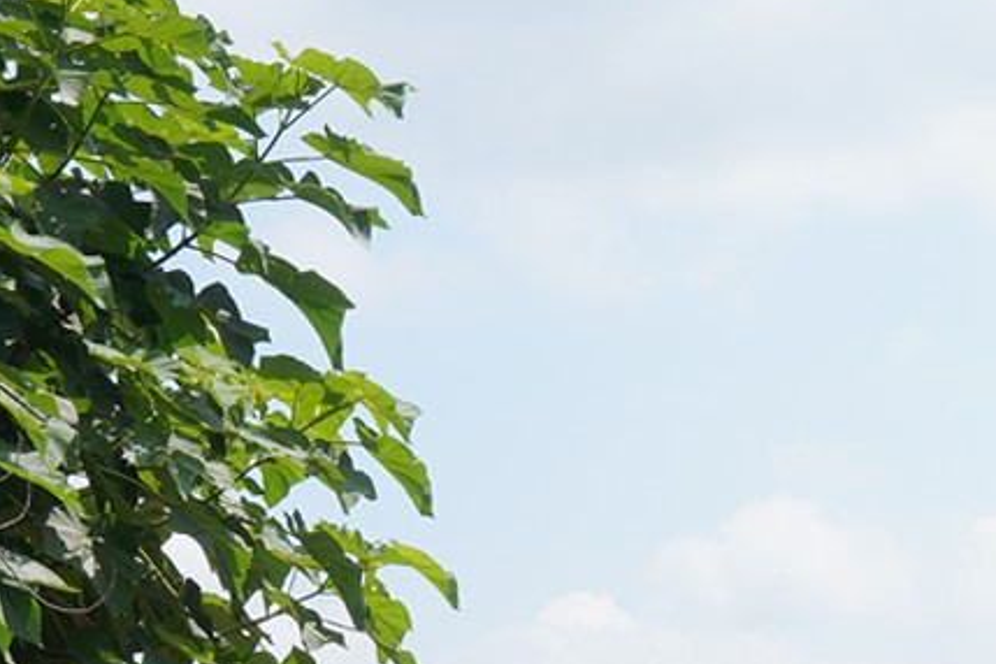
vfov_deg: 8.3
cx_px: 1052
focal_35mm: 163
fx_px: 4509
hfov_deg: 12.4
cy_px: 854
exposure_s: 1/100
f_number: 16
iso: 200
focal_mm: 35
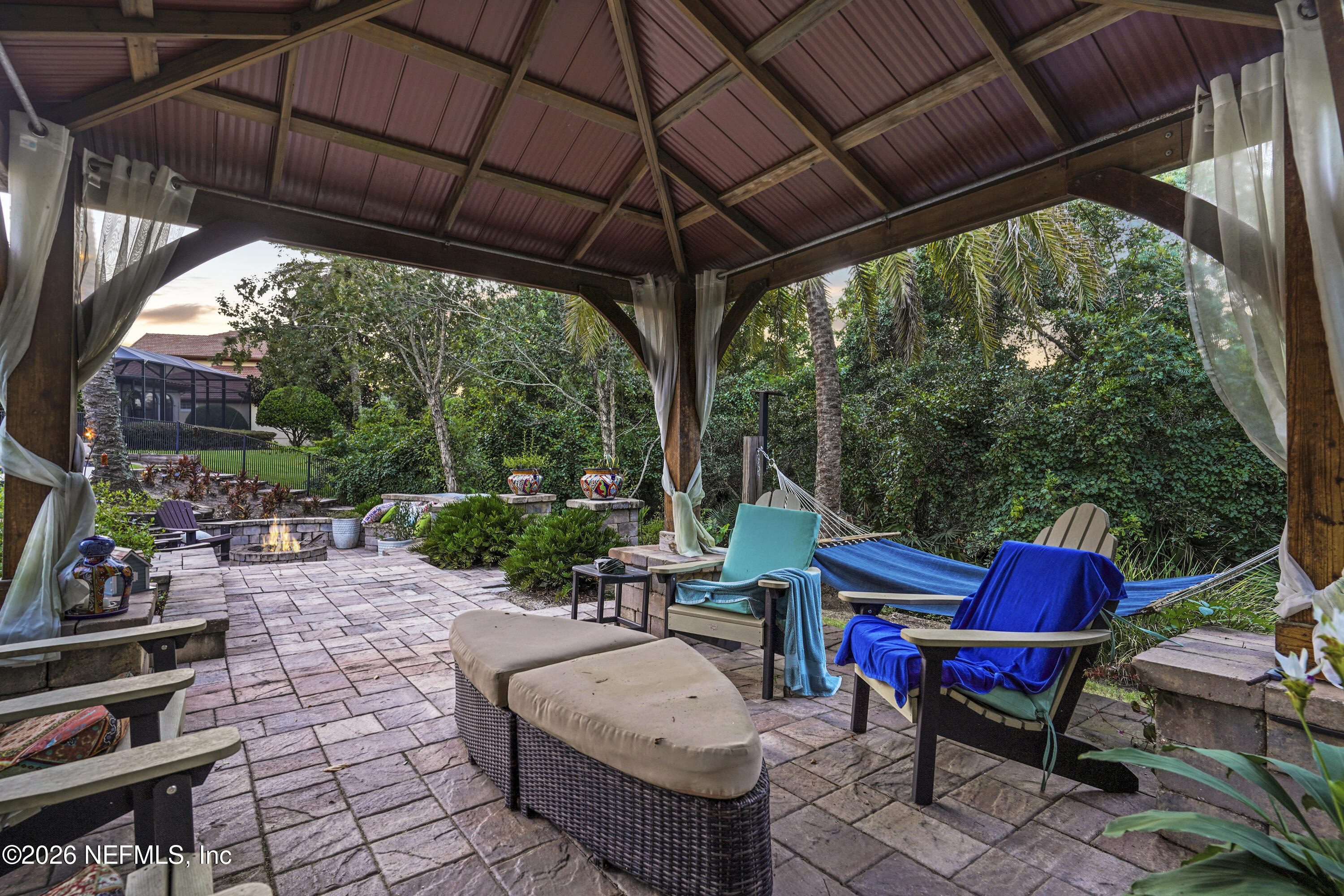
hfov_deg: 93.3
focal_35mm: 17
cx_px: 672
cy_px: 448
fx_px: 635
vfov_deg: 70.4
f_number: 6.3
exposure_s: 1/2
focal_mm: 17
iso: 200
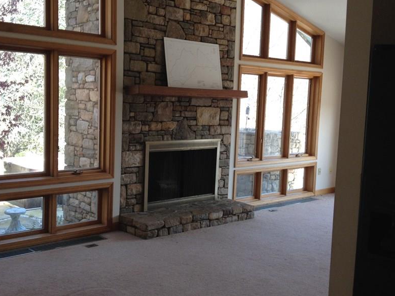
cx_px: 188
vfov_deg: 31.5
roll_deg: -3.3
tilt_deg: -6.9
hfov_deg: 41.2
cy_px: 153
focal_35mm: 46
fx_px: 525
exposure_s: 1/120
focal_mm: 4.28
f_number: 2.4
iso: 80
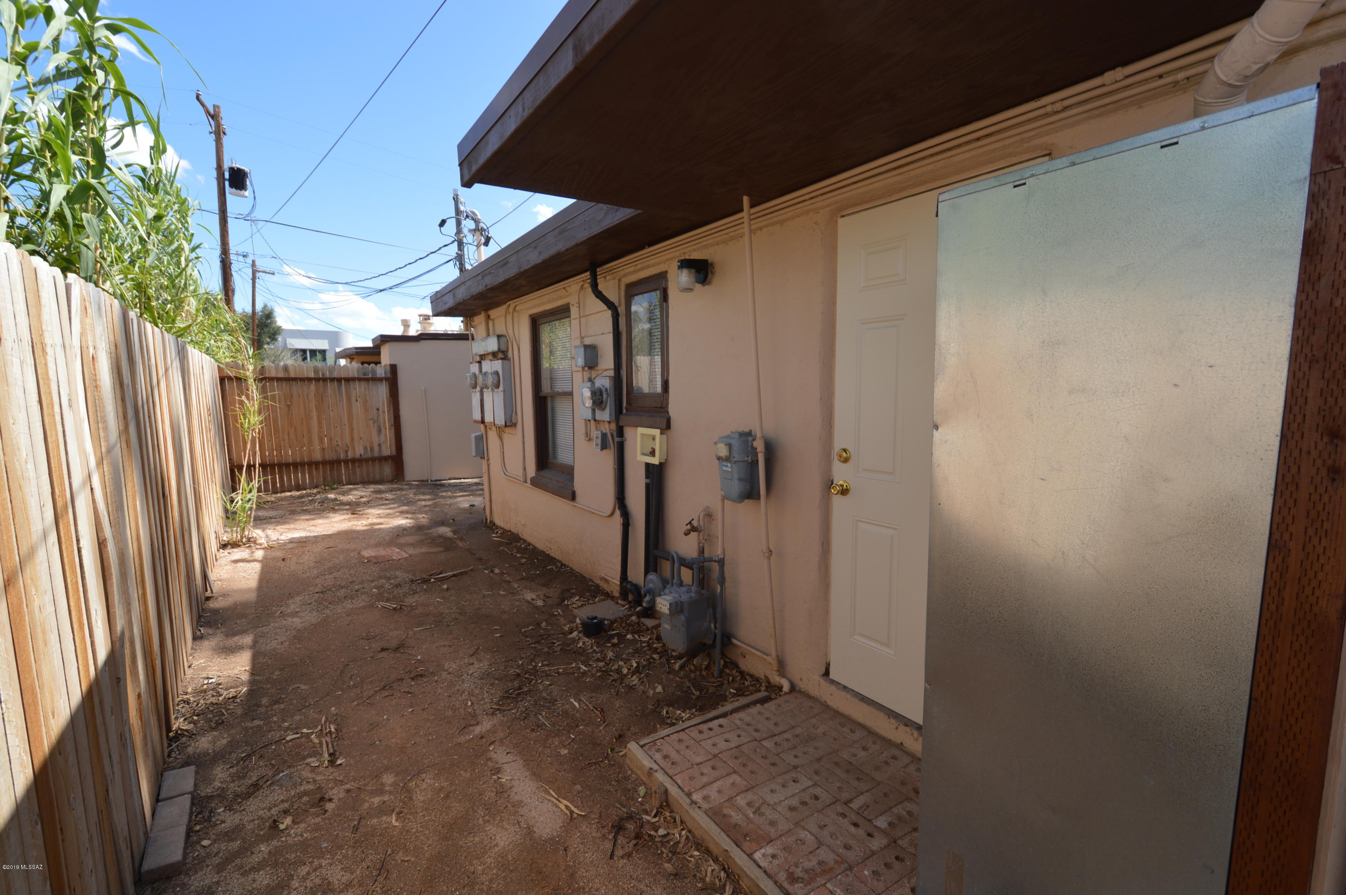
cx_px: 673
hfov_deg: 100.4
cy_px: 448
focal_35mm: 15
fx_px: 560
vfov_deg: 77.2
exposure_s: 1/160
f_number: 6.3
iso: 100
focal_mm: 10
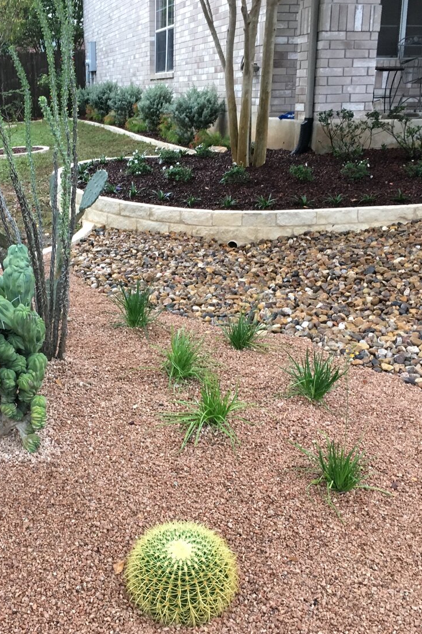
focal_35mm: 44
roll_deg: +1.0
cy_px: 315
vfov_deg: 44.5
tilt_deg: -15.6
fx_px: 774
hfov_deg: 30.2
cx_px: 132
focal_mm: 4.15
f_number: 2.2
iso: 100
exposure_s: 1/30
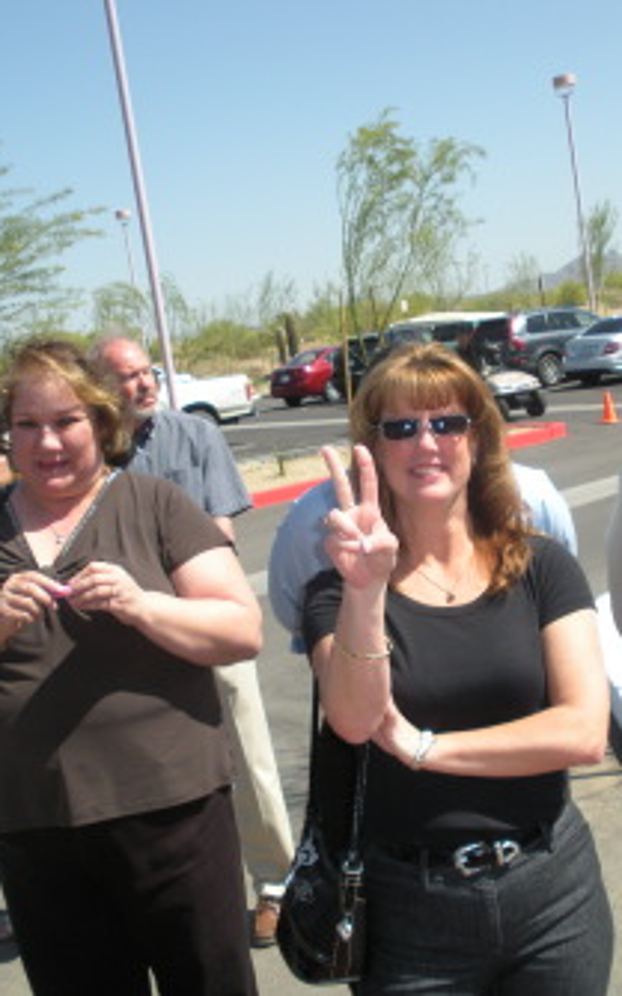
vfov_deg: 38.9
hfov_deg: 24.5
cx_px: 473
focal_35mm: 52
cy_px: 494
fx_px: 1412
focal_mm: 6.3
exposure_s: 1/737
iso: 88
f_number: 3.5
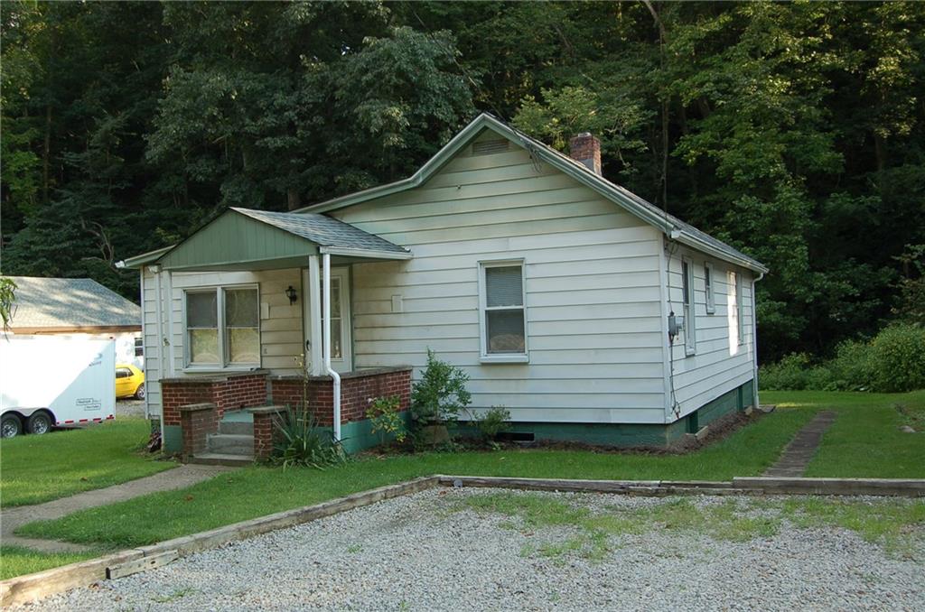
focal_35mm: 34
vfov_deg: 38.2
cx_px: 462
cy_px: 306
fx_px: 885
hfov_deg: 55.2
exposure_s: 1/125
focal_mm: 23
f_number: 5.6
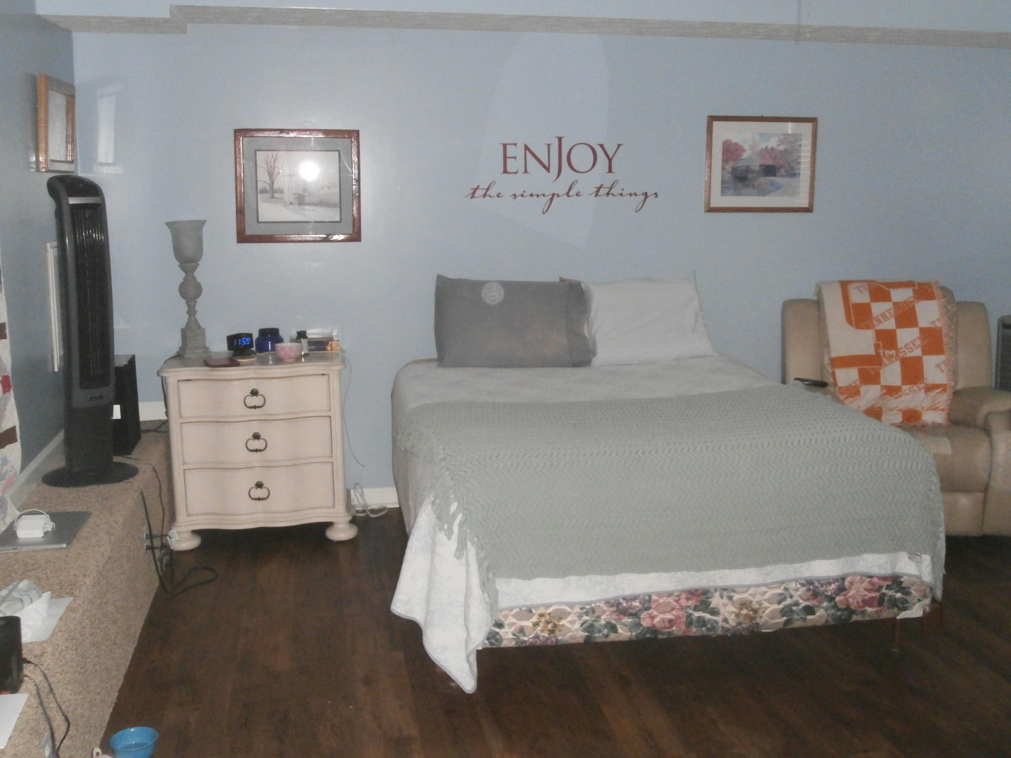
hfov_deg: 49.0
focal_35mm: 38
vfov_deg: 37.7
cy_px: 379
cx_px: 506
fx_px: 1110
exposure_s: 1/40
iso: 500
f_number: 3.9
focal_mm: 6.67
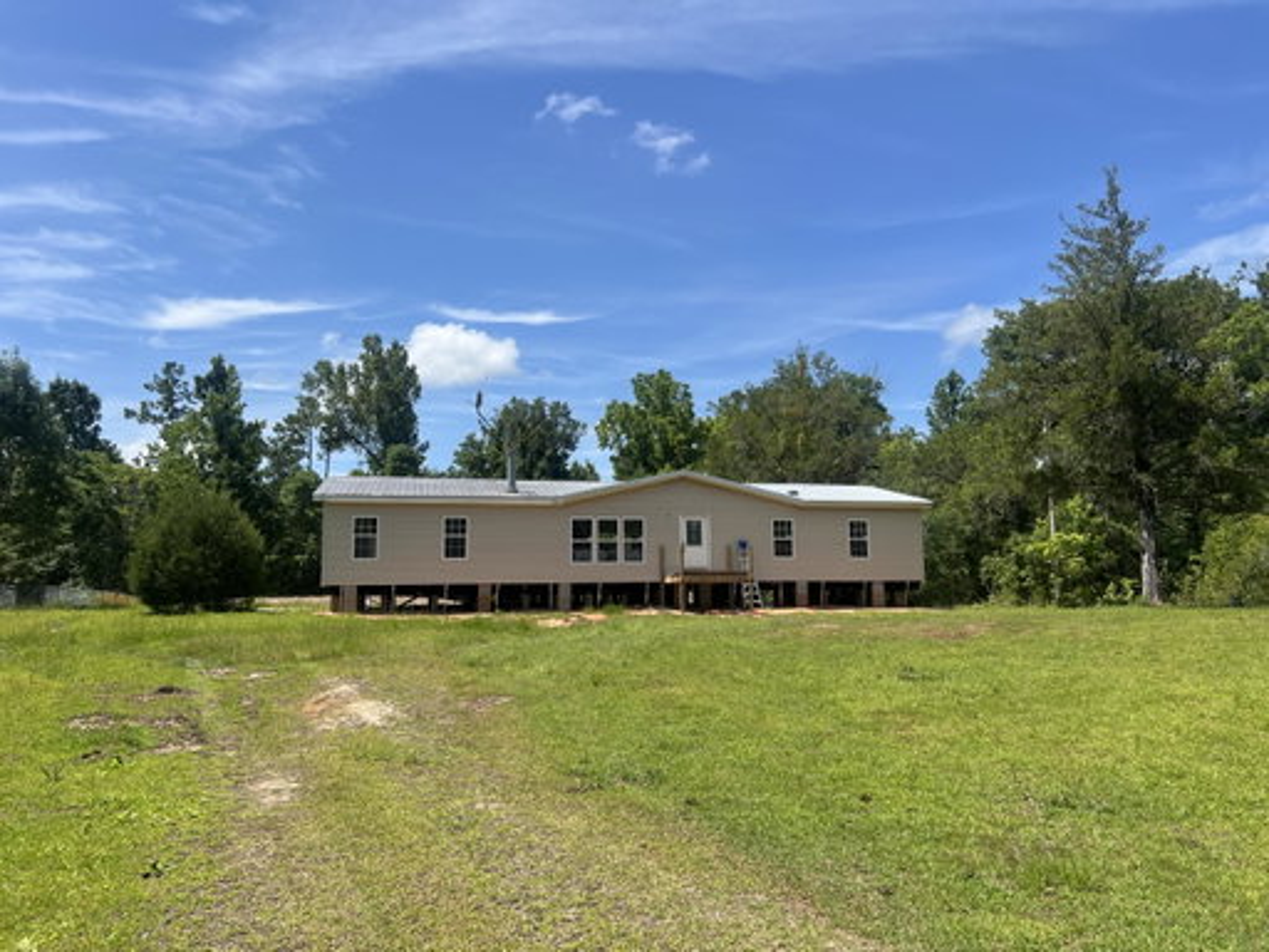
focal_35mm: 26
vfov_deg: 53.1
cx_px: 634
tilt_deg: +8.2
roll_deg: +0.9
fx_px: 953
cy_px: 476
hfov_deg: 67.3
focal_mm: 5.7
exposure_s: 1/4444
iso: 50
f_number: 1.5
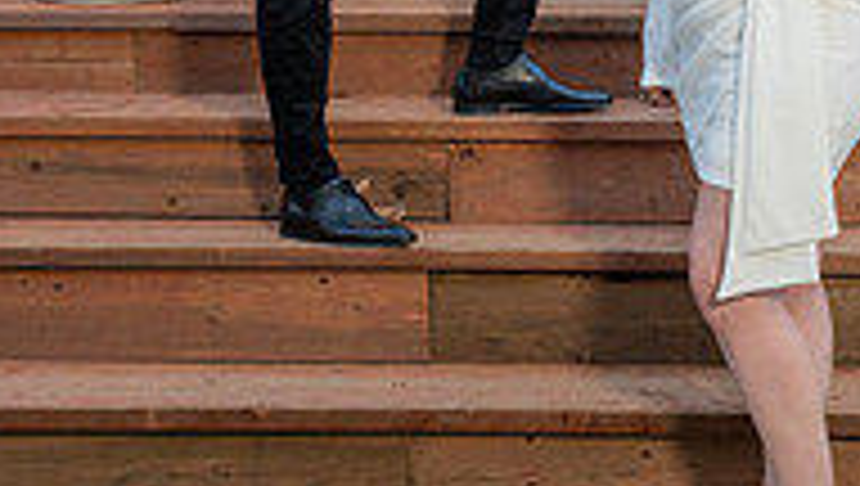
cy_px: -151
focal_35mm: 102
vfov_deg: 11.6
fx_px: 2329
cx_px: 603
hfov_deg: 20.8
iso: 400
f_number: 8
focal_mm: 31
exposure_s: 1/125
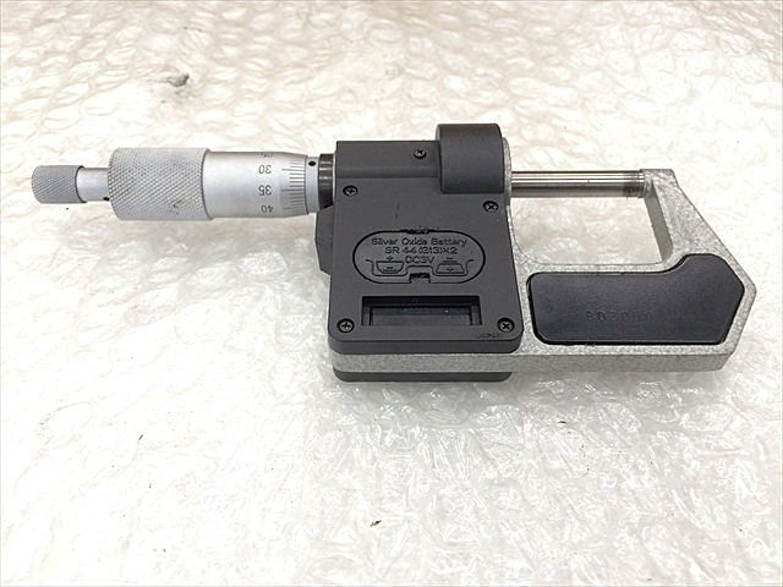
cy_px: 294
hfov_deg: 61.7
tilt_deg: -50.9
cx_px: 392
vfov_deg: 48.2
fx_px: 656
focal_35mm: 29
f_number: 2.2
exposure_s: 1/30
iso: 80
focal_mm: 4.15
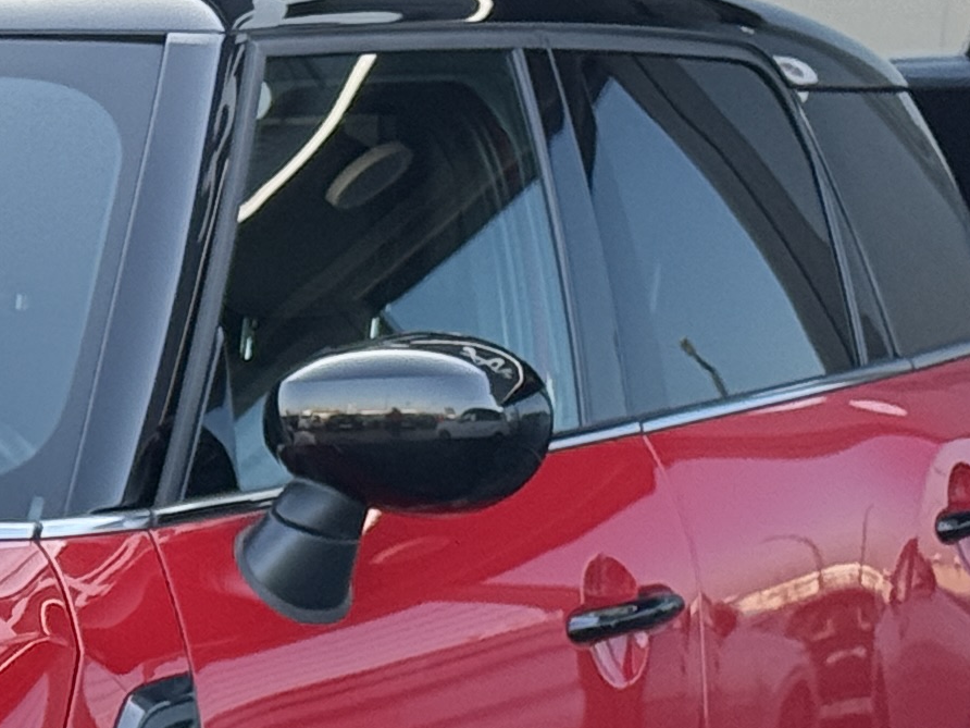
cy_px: 718
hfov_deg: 8.9
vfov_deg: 6.8
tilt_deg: -4.3
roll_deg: +0.0
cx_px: -513
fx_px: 6081
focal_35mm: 217
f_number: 1.78
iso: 80
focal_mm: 6.76
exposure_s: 1/427
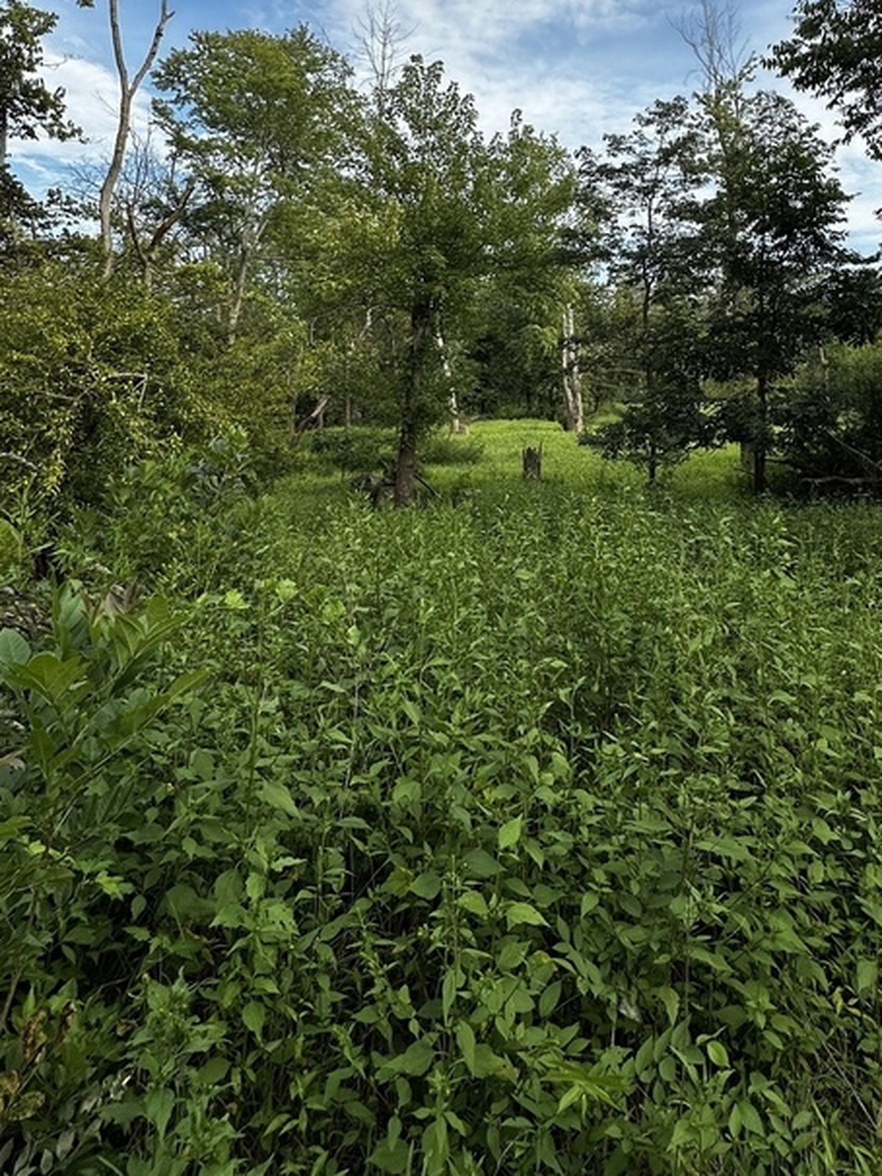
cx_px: 575
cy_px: 294
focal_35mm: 25
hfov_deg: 54.0
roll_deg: +0.6
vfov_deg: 65.2
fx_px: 849
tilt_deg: +6.7
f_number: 2.2
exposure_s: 1/1195
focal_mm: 2.22
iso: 40
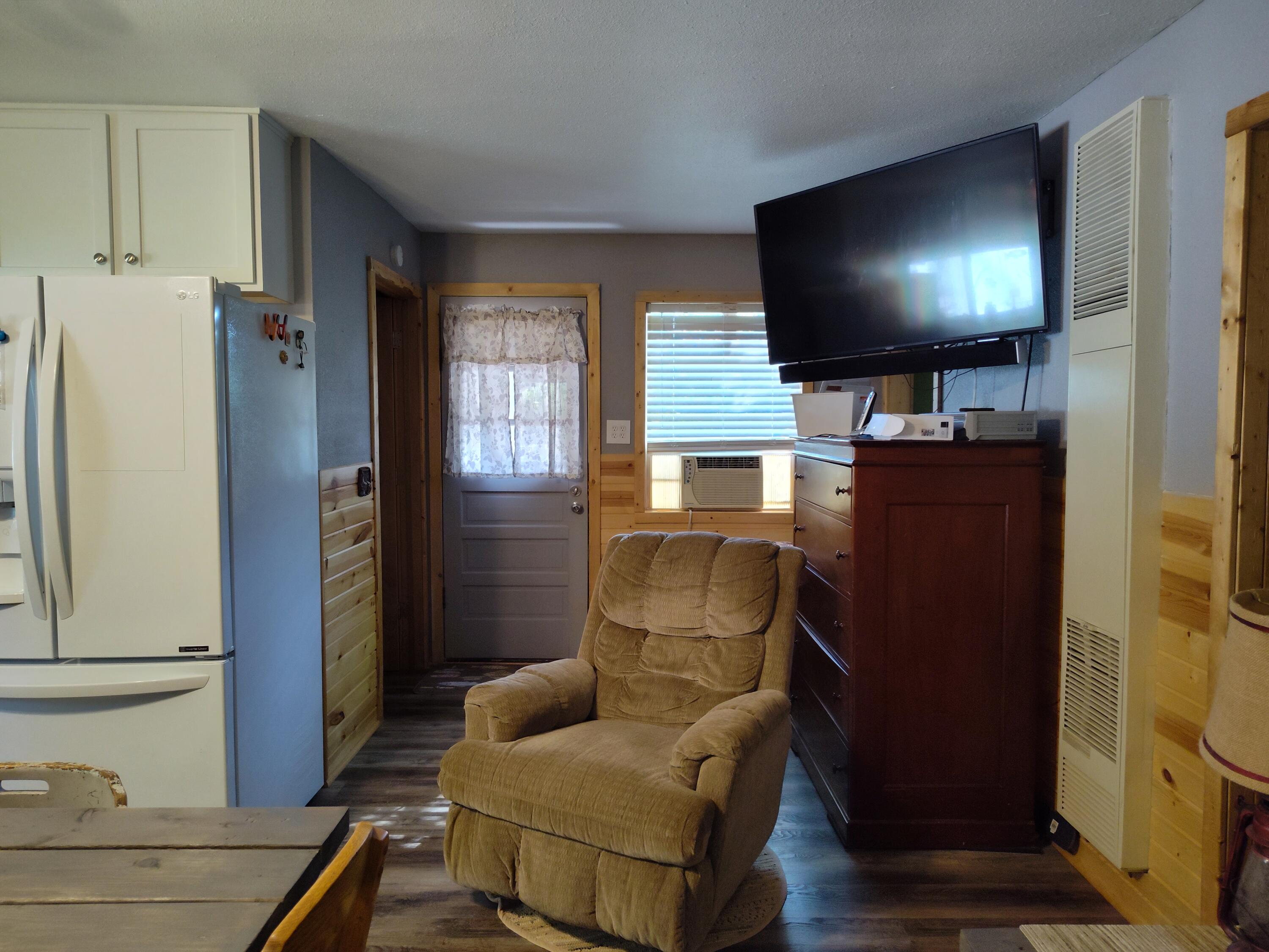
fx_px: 843
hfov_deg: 73.9
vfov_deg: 58.9
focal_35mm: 23
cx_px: 634
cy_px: 476
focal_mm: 5.56
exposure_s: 1/60
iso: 875
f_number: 1.8
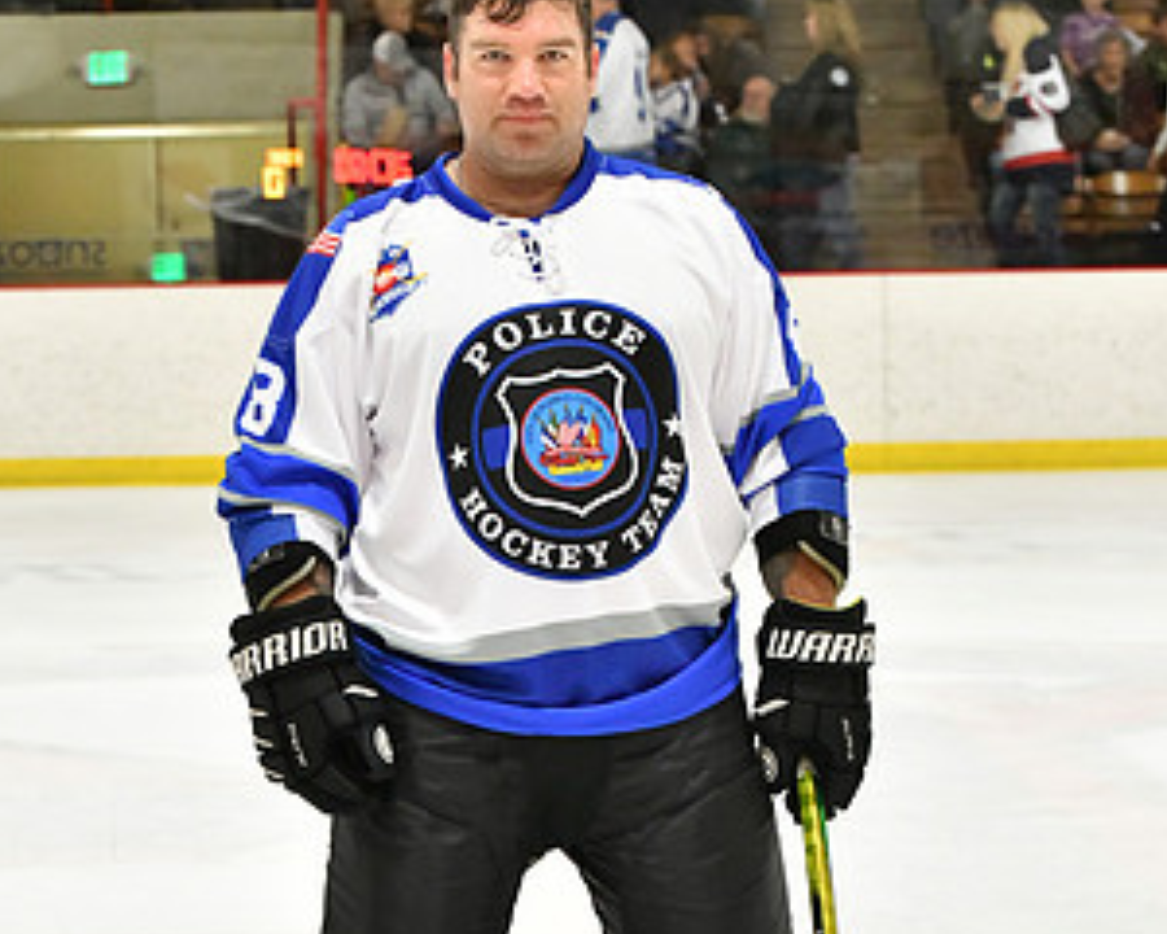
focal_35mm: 127
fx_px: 4386
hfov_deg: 15.2
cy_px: 716
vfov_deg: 12.1
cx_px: 589
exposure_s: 1/400
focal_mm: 70
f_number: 5
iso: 11400
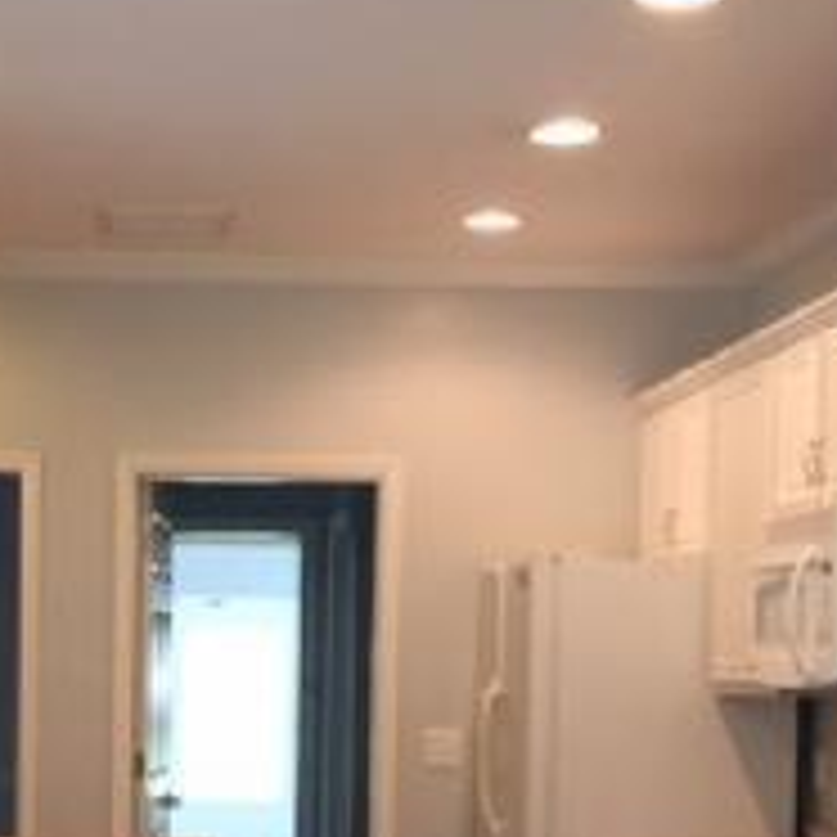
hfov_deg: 21.4
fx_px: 2188
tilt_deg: -2.7
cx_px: 194
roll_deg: -1.7
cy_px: 770
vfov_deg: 21.1
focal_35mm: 80
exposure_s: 1/15
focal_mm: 4.15
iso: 50
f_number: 2.2
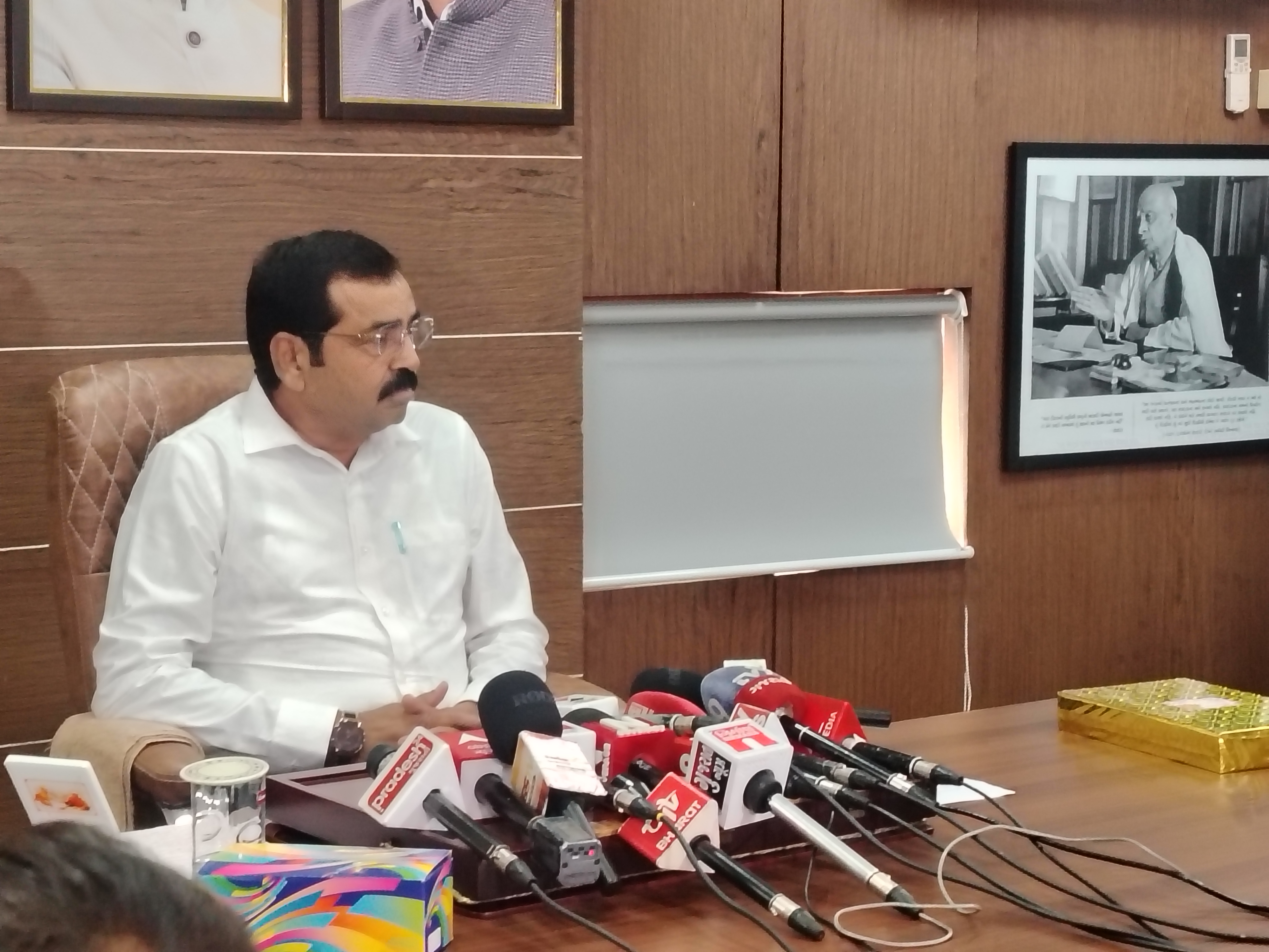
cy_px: 476
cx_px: 634
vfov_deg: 19.9
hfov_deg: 26.3
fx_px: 2713
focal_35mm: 74
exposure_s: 1/33.3
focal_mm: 5.25
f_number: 1.75
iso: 503
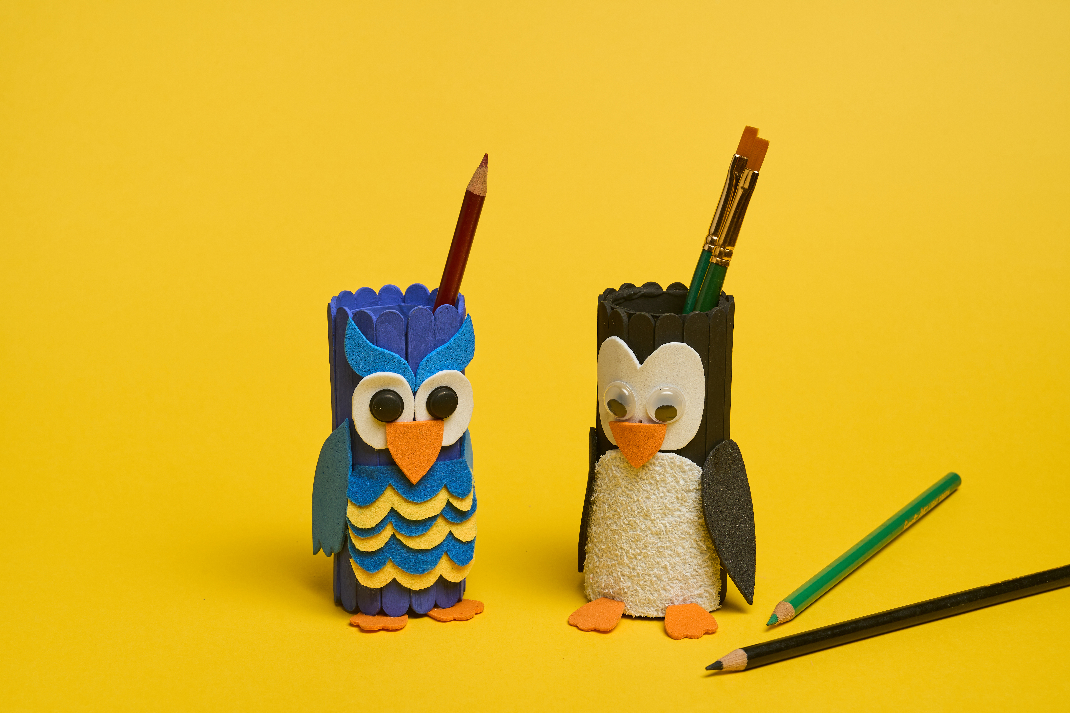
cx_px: 535
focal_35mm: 70
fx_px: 2080
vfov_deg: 19.5
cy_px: 356
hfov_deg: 28.8
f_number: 13
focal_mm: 70
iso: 250
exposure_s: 1/100
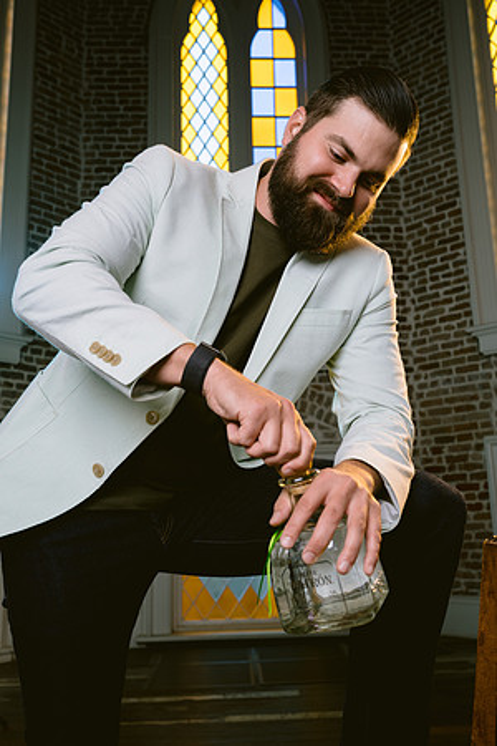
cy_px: 373
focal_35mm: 35
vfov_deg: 54.4
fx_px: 725
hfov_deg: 37.9
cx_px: 248
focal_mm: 35
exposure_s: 1/125
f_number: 5.6
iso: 200
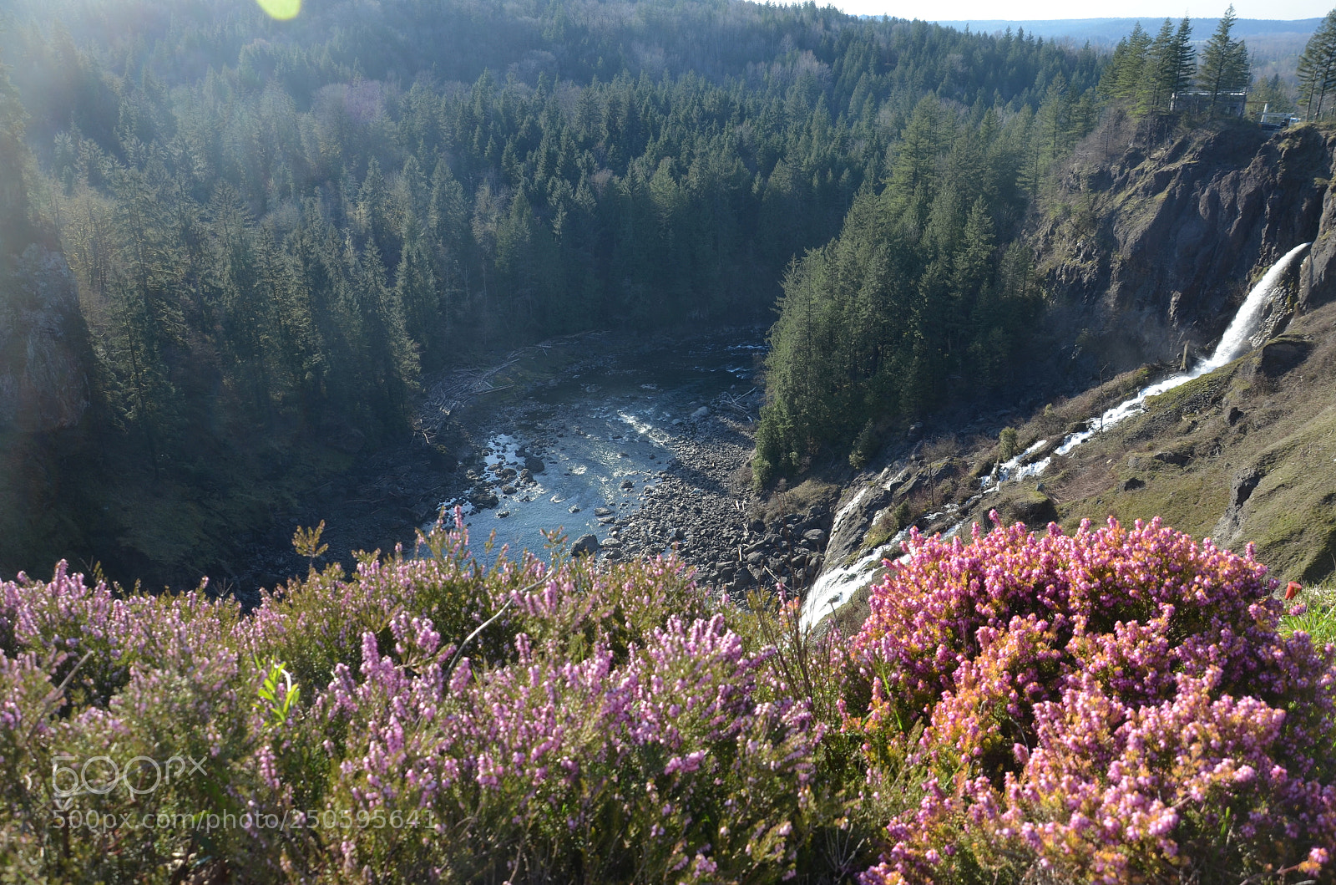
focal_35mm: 27
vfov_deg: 47.7
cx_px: 668
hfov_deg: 67.5
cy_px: 442
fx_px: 1000
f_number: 7.1
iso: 200
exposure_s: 1/200
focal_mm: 18
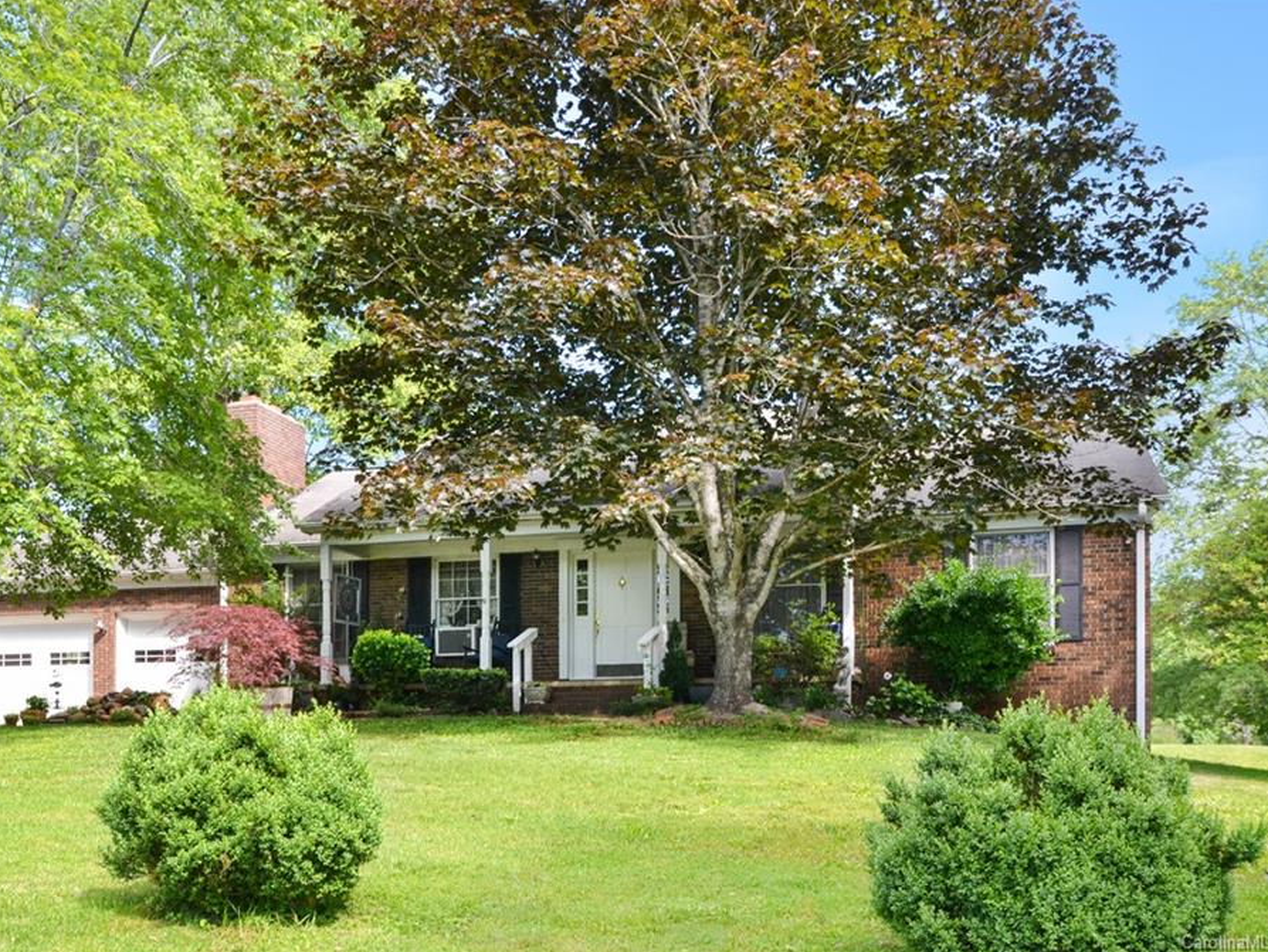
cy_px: 472
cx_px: 608
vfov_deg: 43.0
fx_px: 1209
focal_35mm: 33
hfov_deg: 55.3
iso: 200
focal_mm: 20
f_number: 11
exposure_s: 1/60
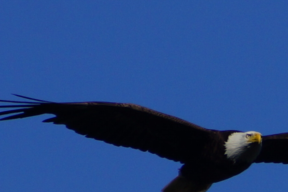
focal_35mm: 673
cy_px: 159
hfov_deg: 3.1
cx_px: 222
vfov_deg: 2.0
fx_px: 5384
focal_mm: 250
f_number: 7.1
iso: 100
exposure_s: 1/400
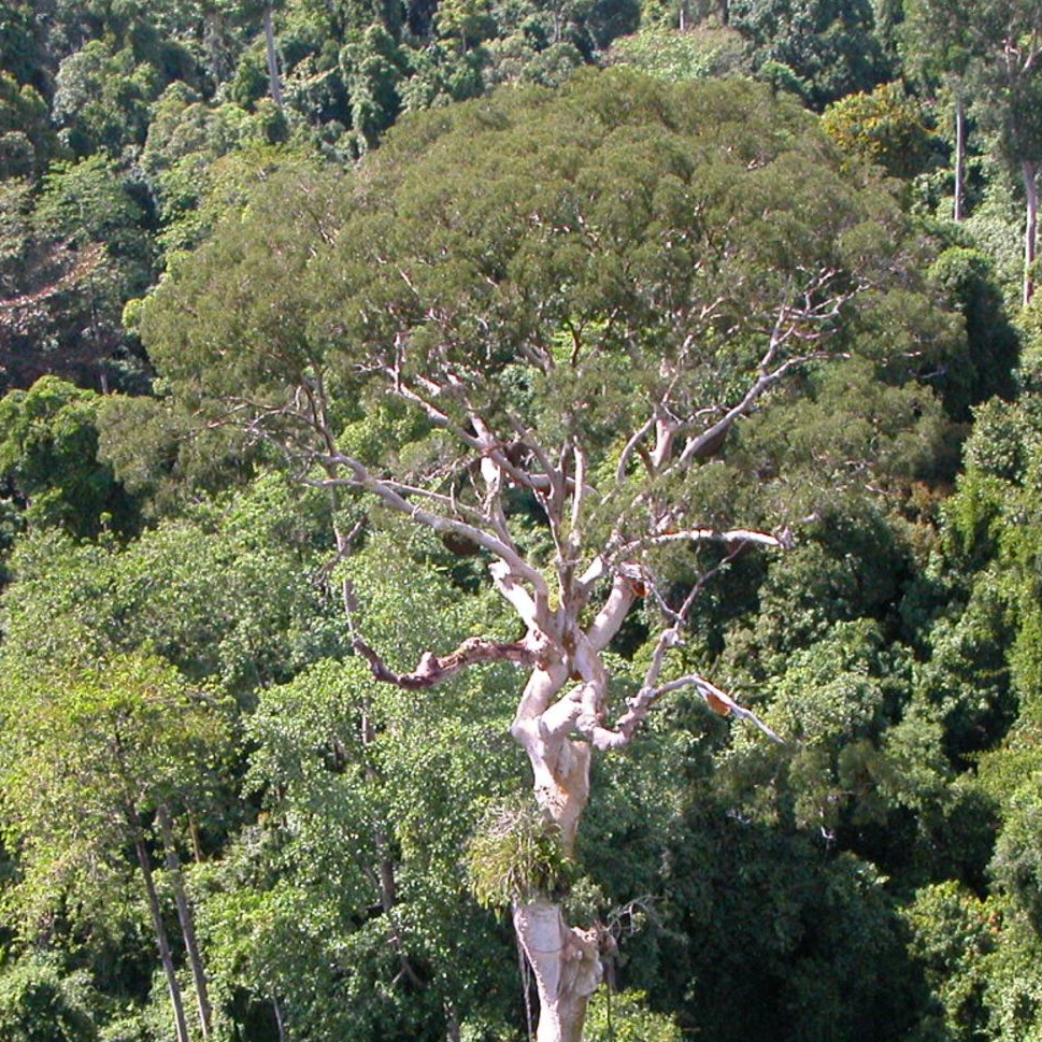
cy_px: 780
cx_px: 495
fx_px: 2111
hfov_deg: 27.7
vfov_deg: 27.3
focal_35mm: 62
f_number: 7.1
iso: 200
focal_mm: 8.9
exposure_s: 1/250
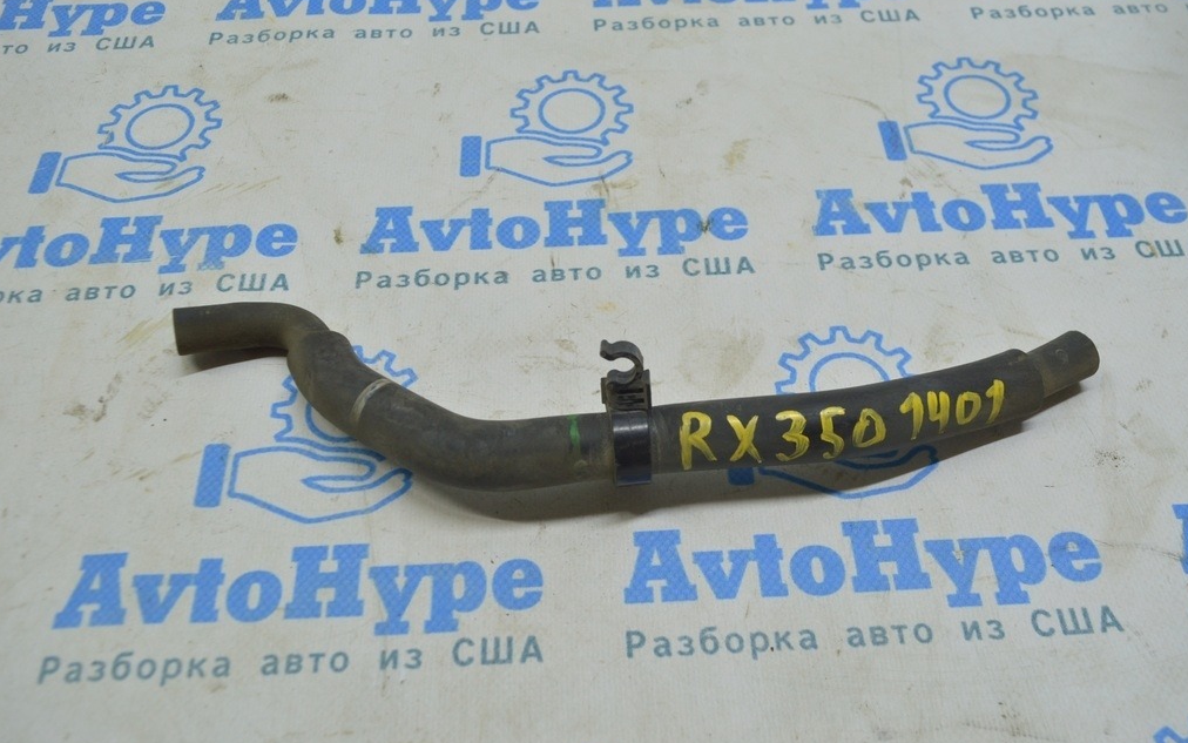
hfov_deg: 56.7
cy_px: 368
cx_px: 600
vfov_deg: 37.3
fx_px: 1101
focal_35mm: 34
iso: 400
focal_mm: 22
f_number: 5.6
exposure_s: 1/40
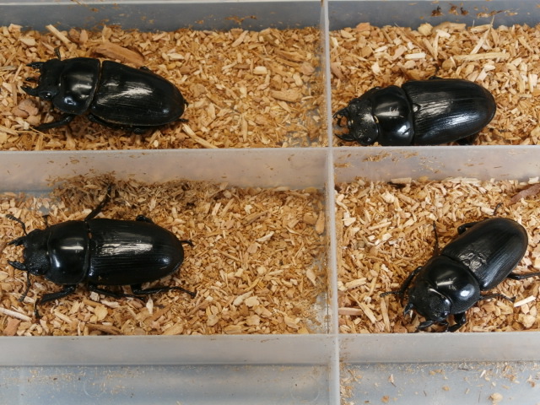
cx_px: 270
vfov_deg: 21.9
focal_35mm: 67
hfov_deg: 29.0
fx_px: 1045
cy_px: 202
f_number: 4.3
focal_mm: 11.86
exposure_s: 1/80
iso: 125
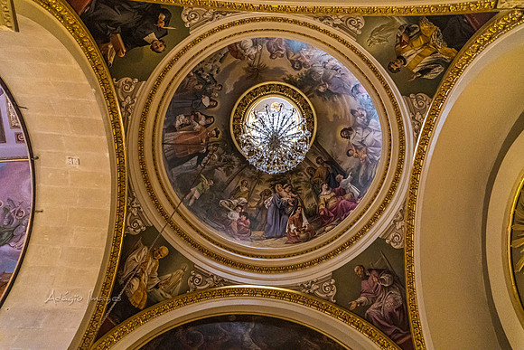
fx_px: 393
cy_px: 175
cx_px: 262
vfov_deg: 48.0
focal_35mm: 27
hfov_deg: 67.4
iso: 6400
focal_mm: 18
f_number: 3.5
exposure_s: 1/15
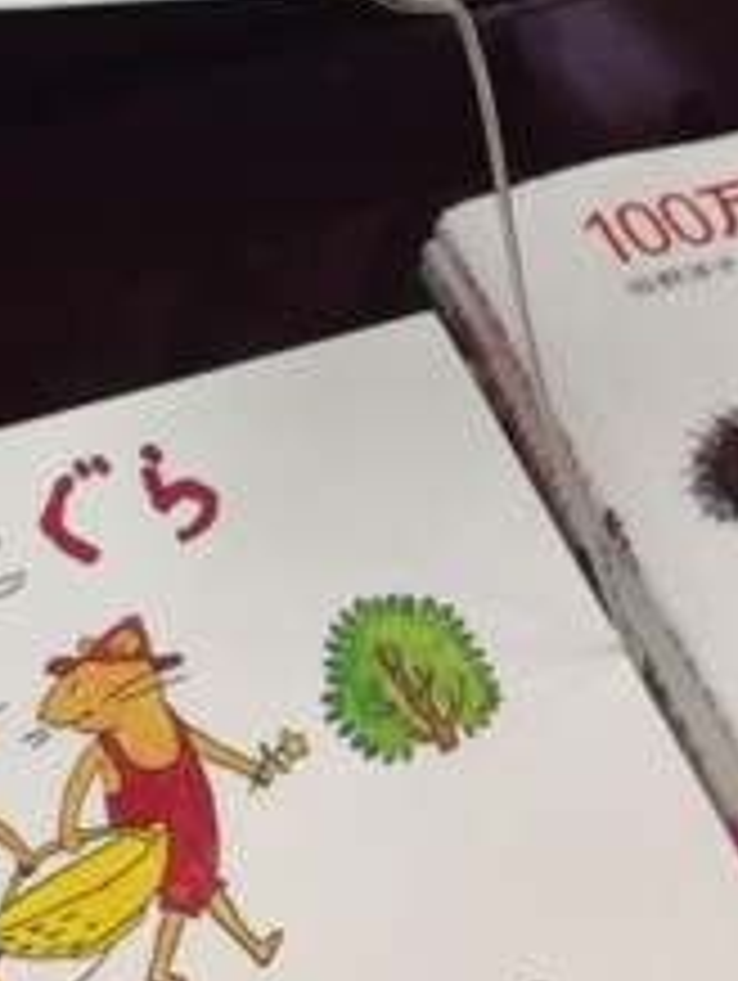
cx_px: 144
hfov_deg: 21.4
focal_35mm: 68
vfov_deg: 27.7
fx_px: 1929
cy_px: 130
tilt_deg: -40.1
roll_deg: +4.8
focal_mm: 4.12
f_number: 2.4
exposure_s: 1/30
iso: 50
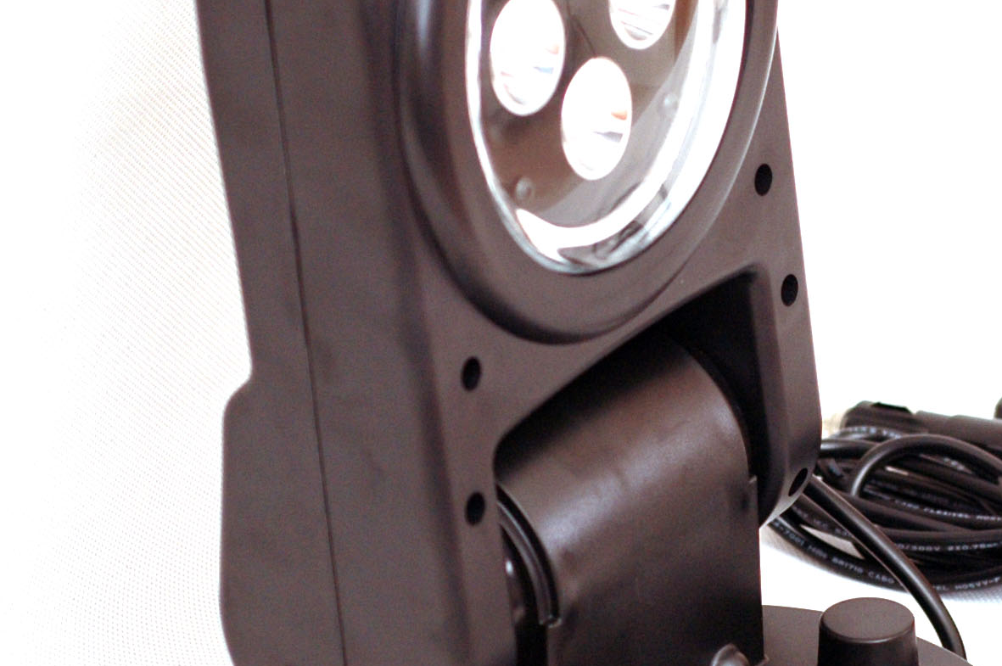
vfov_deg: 7.2
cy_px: 366
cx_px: 706
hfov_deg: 10.8
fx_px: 5311
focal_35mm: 191
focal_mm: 50
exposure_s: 1/640
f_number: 2.5
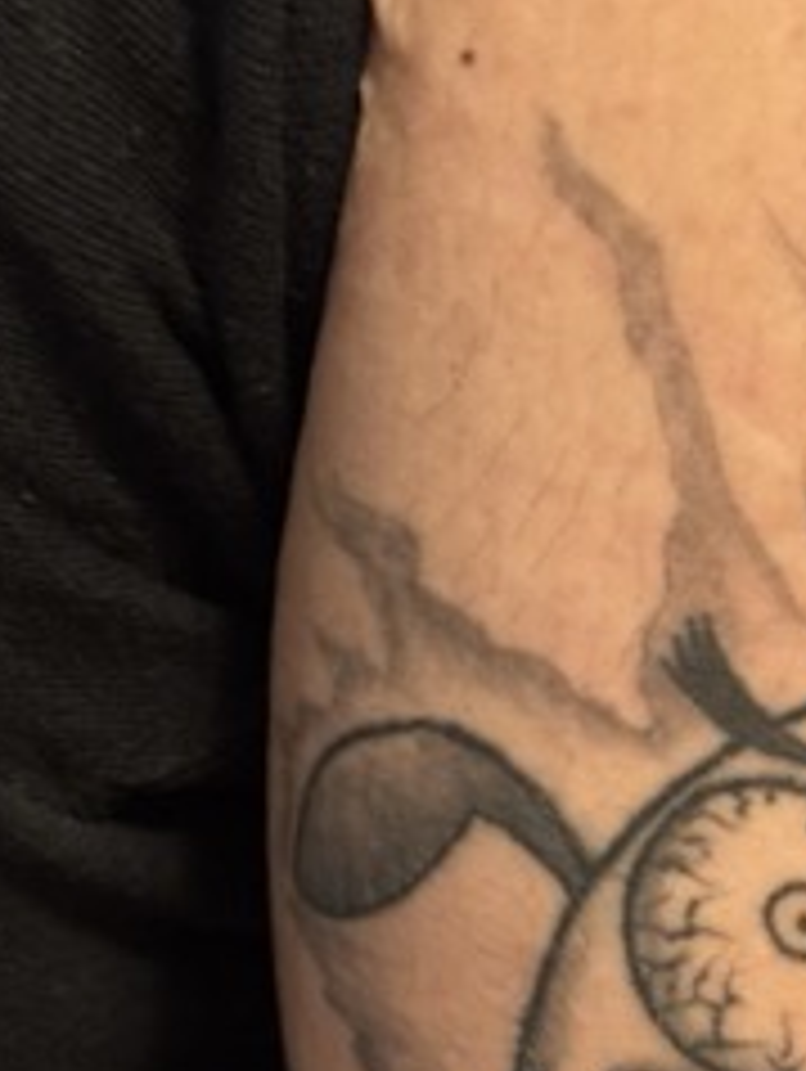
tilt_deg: -9.9
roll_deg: -19.9
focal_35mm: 129
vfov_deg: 14.6
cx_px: 874
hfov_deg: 11.4
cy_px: 1422
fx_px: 3998
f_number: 1.78
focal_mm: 6.76
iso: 400
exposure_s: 1/40
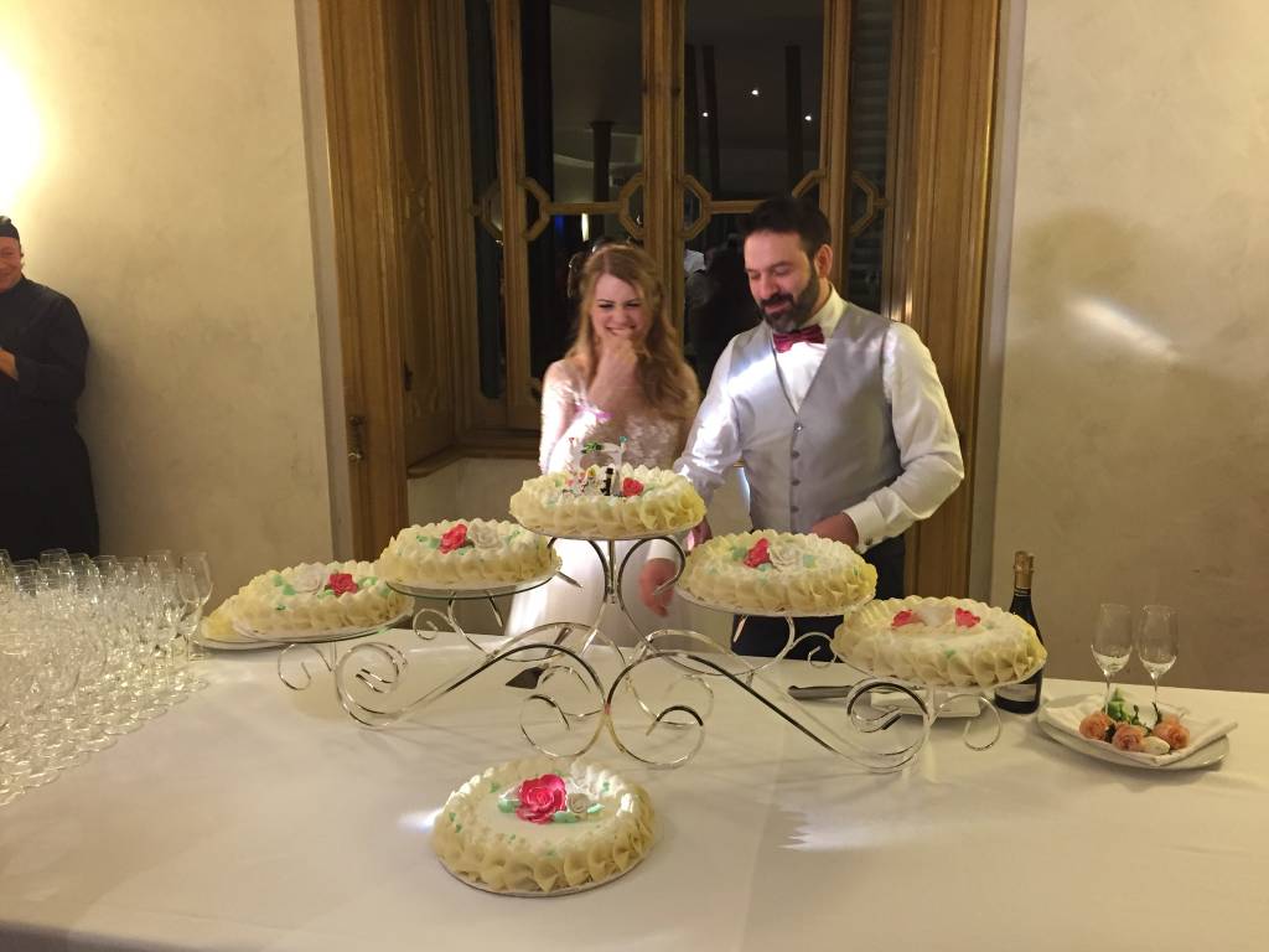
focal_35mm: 29
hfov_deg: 61.7
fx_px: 1063
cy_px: 476
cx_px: 634
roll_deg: +0.7
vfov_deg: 48.2
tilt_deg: -12.4
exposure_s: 1/33
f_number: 2.2
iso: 250
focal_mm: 4.15
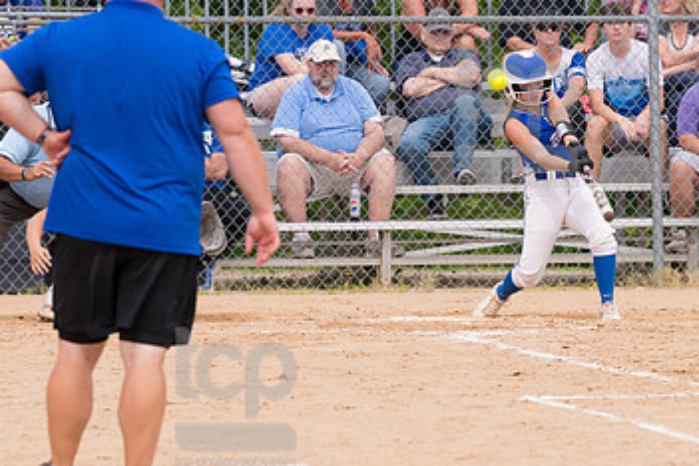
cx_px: 518
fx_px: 9630
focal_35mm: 496
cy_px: 119
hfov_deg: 4.2
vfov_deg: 2.8
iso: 320
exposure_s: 1/1600
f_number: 5.6
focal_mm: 200
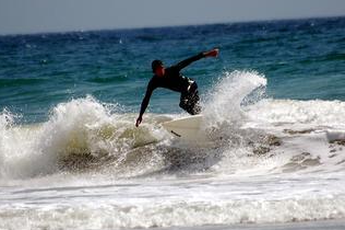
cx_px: 191
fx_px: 5993
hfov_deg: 3.3
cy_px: 120
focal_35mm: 626
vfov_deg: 2.2
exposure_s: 1/1250
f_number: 5.6
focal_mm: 240
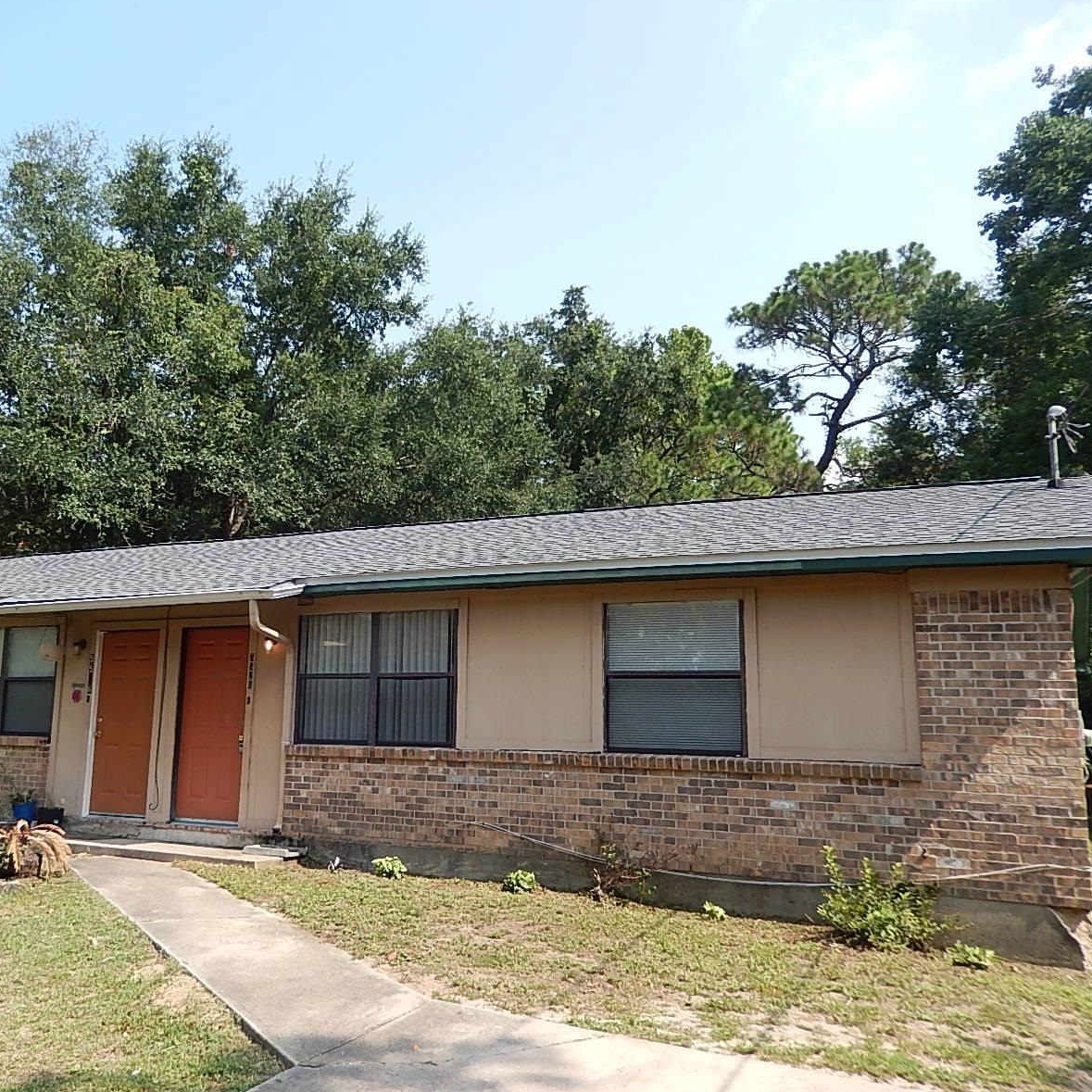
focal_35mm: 30
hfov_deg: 53.2
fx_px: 1071
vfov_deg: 54.0
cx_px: 379
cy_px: 543
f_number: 3.4
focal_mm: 4.5
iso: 125
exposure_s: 1/640
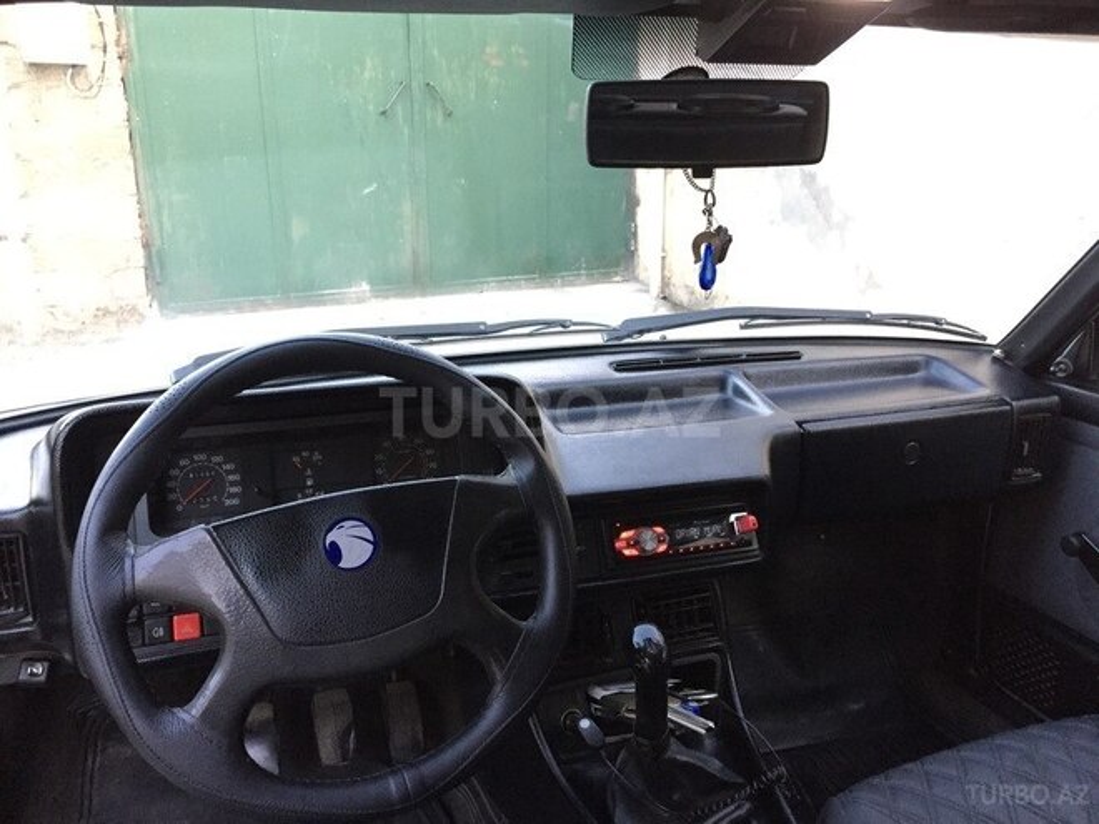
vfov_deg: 48.2
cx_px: 550
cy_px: 412
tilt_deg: -14.9
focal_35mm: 29
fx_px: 921
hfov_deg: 61.7
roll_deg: +0.1
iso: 250
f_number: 2.2
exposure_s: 1/33
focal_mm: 4.15
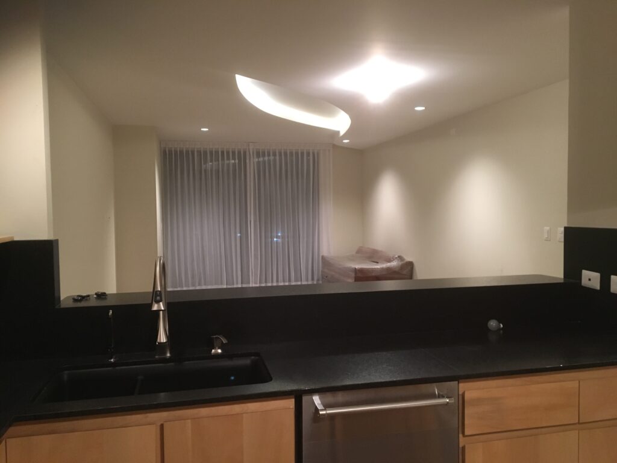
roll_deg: +0.7
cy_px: 232
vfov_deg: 48.2
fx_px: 517
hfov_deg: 61.7
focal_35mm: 29
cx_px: 308
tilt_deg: -3.7
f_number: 2.2
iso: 200
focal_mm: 4.15
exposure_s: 1/17
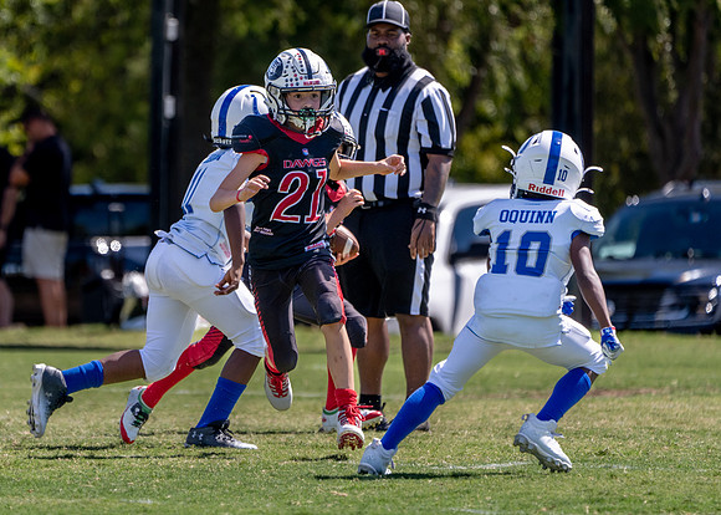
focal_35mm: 623
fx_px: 12760
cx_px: 218
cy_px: 217
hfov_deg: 3.2
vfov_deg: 2.3
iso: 320
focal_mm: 400
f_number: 5.6
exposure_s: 1/1250
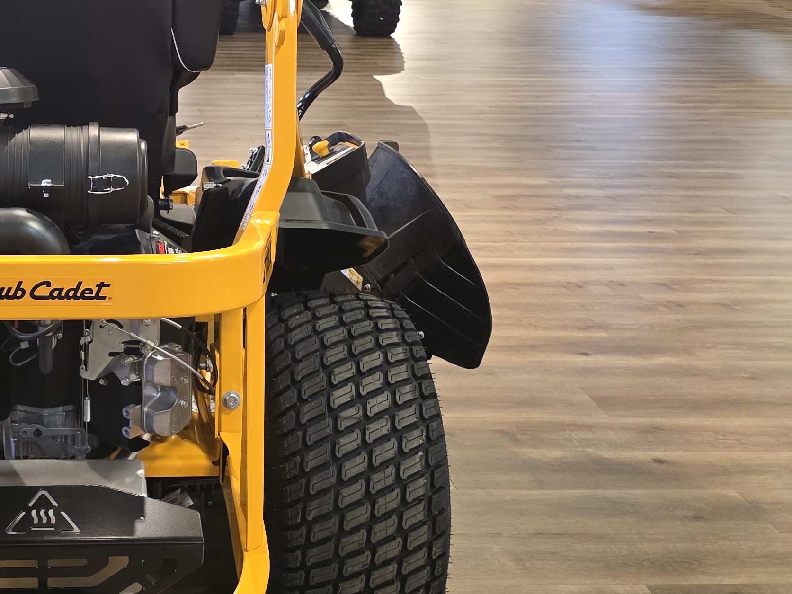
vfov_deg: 26.1
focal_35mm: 55
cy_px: 132
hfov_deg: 33.1
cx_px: 81
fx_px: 1258
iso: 640
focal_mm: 6.3
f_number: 1.7
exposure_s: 1/120
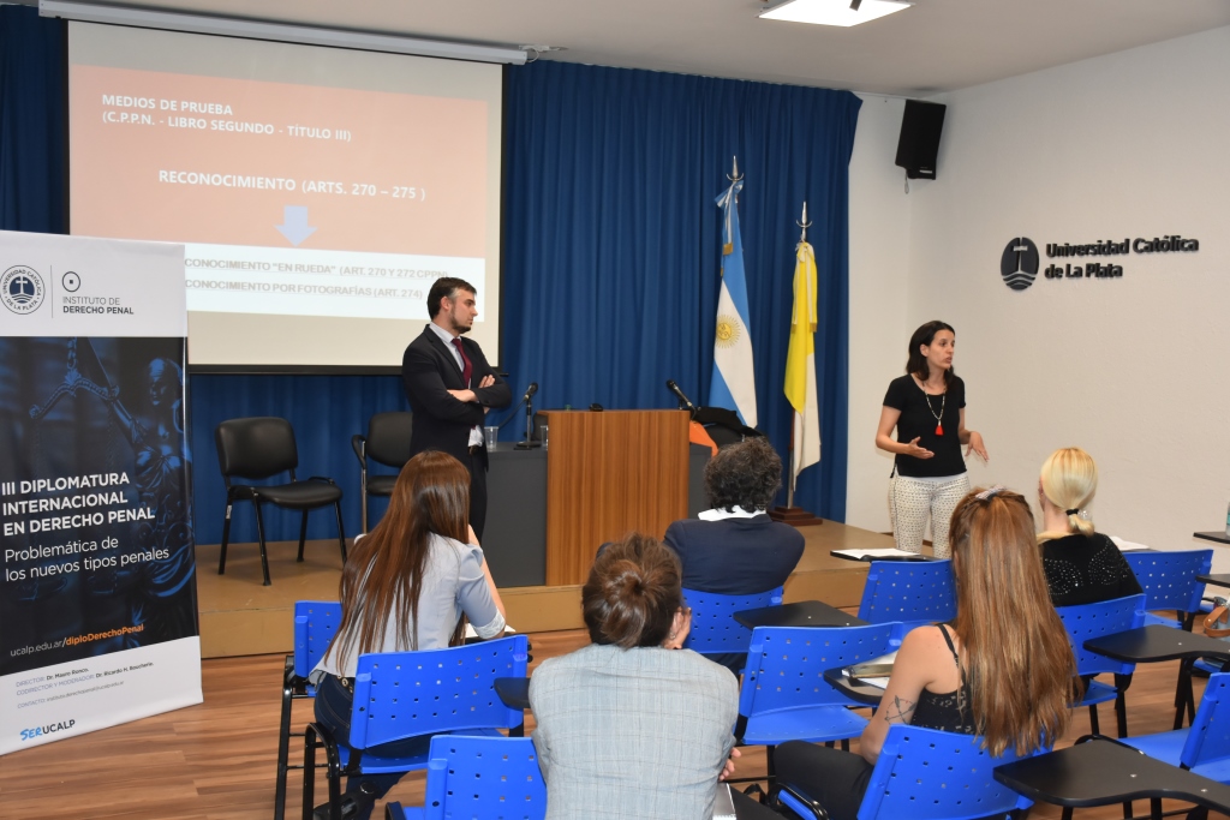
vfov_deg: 34.2
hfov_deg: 49.5
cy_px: 410
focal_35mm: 39
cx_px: 615
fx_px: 1333
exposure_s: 1/100
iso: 800
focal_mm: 26
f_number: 5
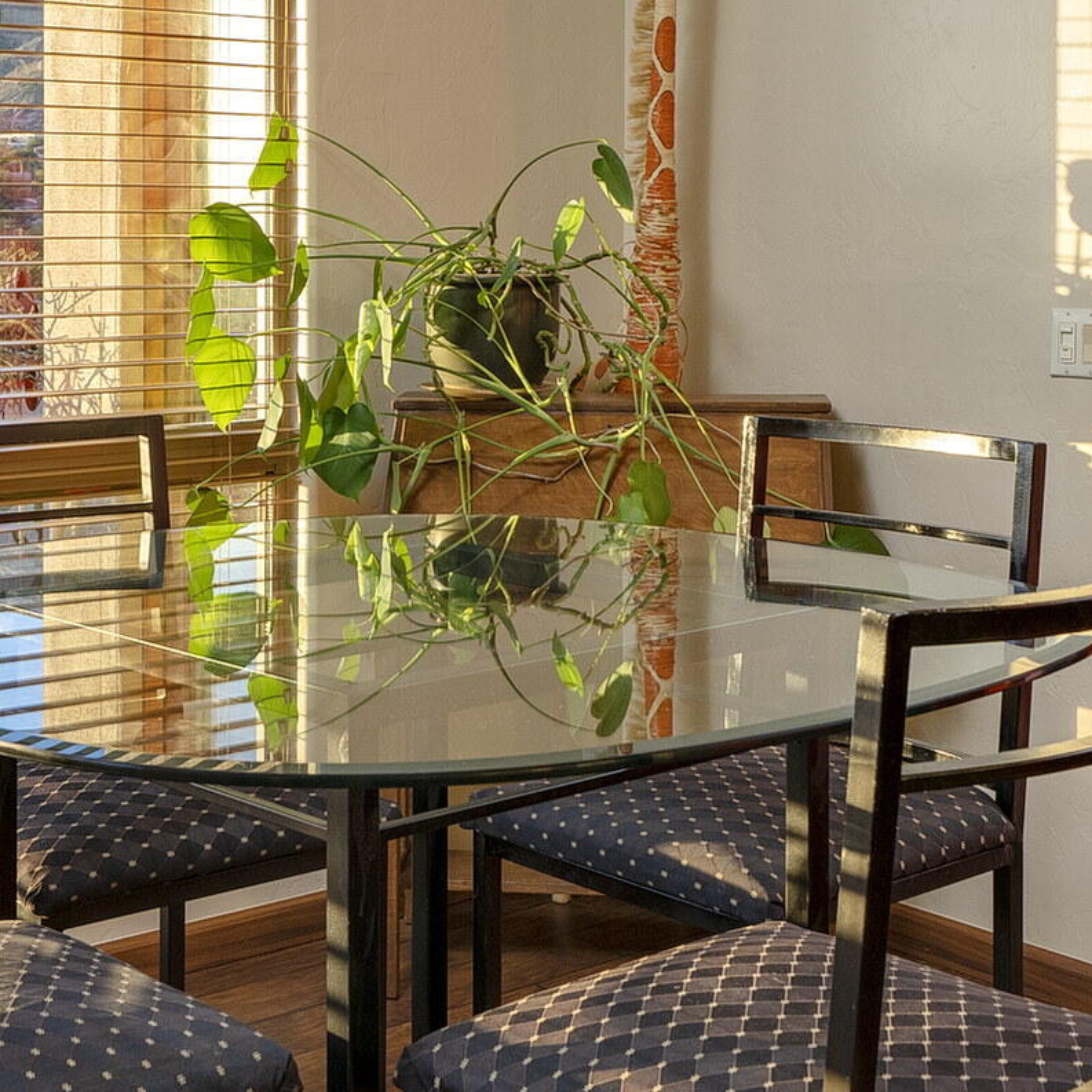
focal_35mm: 57
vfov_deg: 29.4
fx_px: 2034
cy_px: 229
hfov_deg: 30.0
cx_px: 516
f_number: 7.1
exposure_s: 1/30
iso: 200
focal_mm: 19
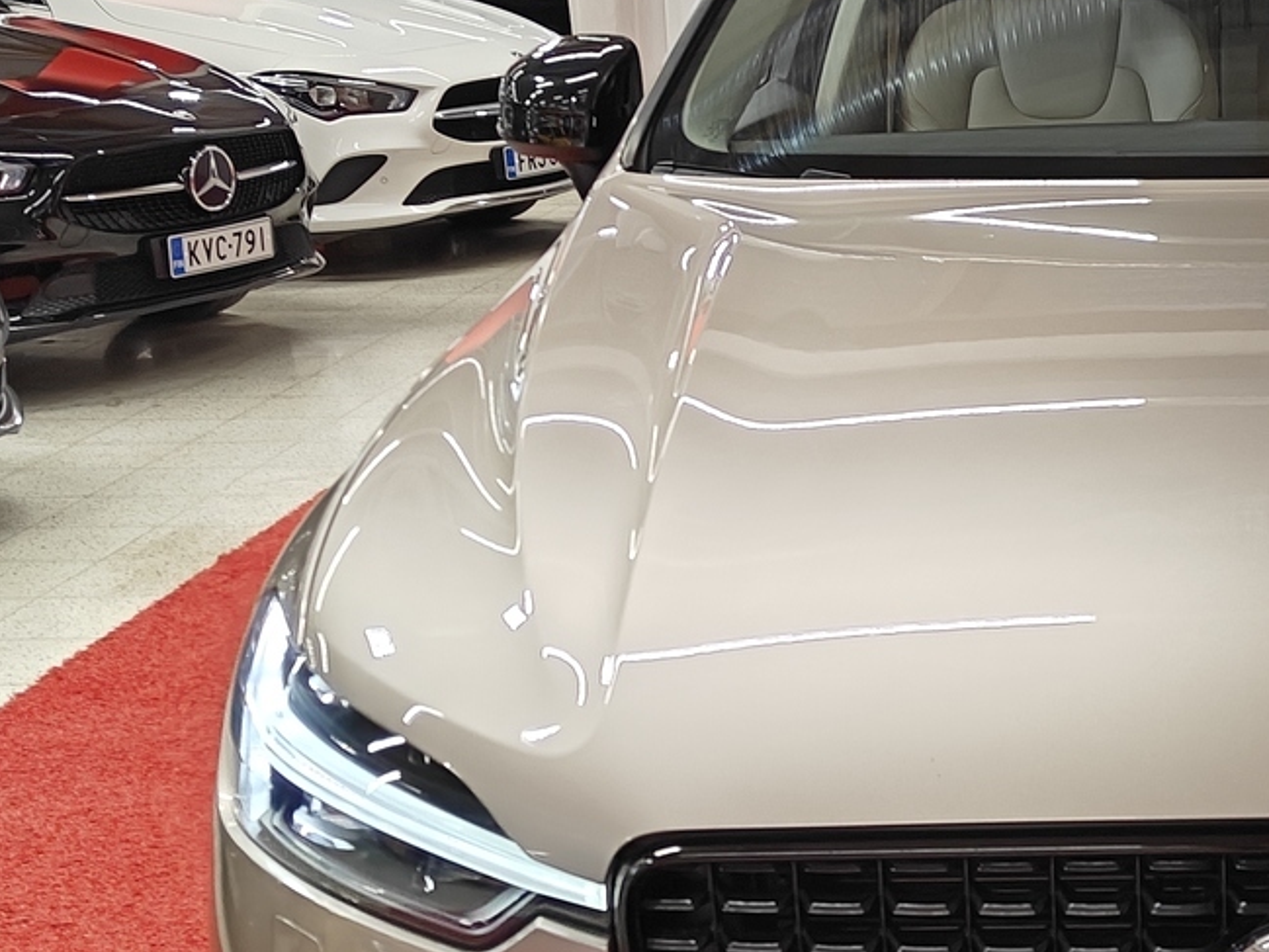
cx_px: 1322
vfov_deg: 20.6
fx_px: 2603
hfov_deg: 25.8
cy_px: 714
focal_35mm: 71
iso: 64
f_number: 1.8
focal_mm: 5.59
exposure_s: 1/95
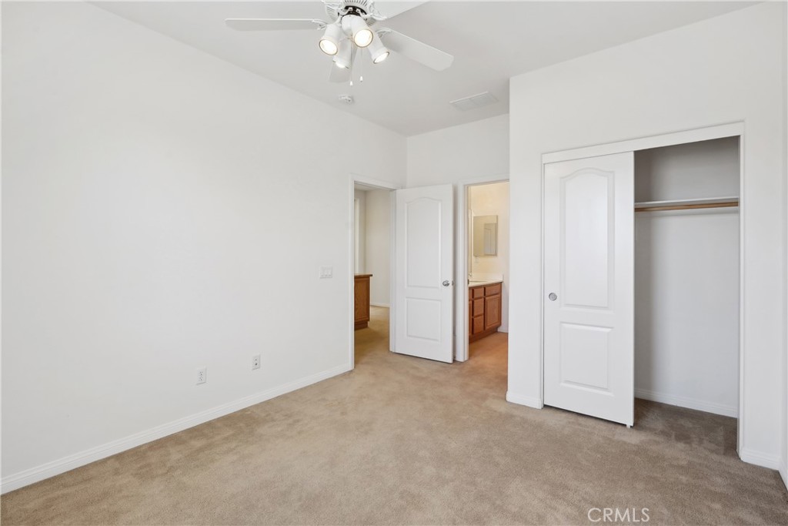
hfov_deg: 96.7
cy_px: 263
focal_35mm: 16
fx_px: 350
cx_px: 394
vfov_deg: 73.8
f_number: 8
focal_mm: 16
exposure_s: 1/30
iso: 400
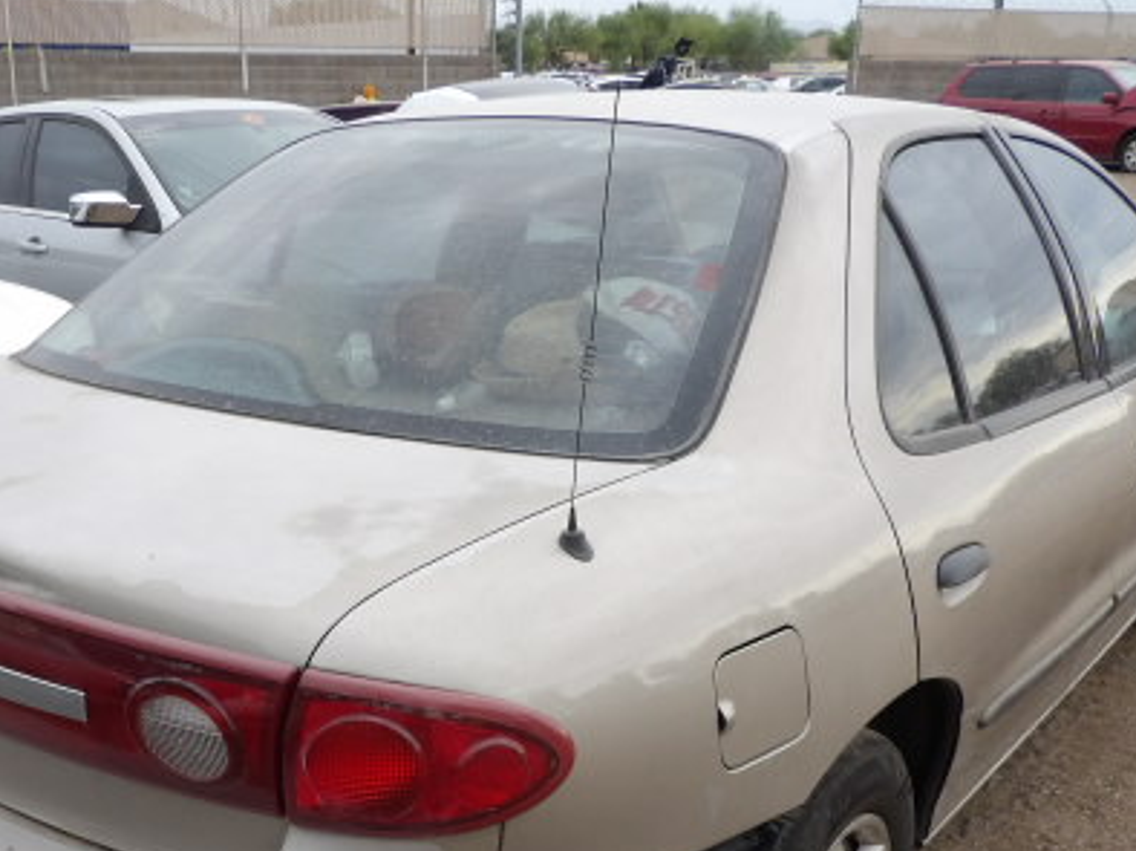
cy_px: 684
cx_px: 458
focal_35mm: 39
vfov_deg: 35.6
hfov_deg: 47.6
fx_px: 1279
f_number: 3.2
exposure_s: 1/254
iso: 100
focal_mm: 4.3
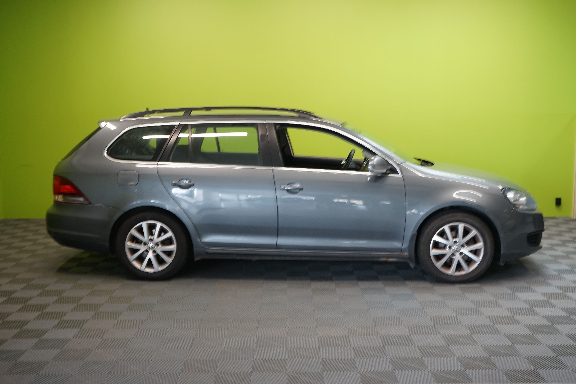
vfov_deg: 32.6
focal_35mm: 41
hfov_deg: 47.4
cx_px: 288
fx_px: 656
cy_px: 192
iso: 1250
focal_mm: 41
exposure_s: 1/30
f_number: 6.3
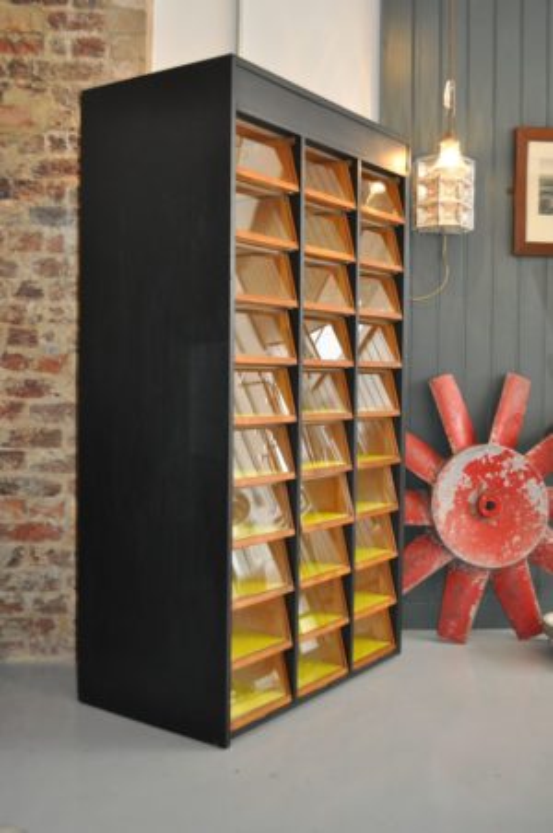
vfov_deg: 49.6
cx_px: 276
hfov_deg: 34.1
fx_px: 901
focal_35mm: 39
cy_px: 416
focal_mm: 26
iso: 800
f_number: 4.2
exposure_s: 1/80
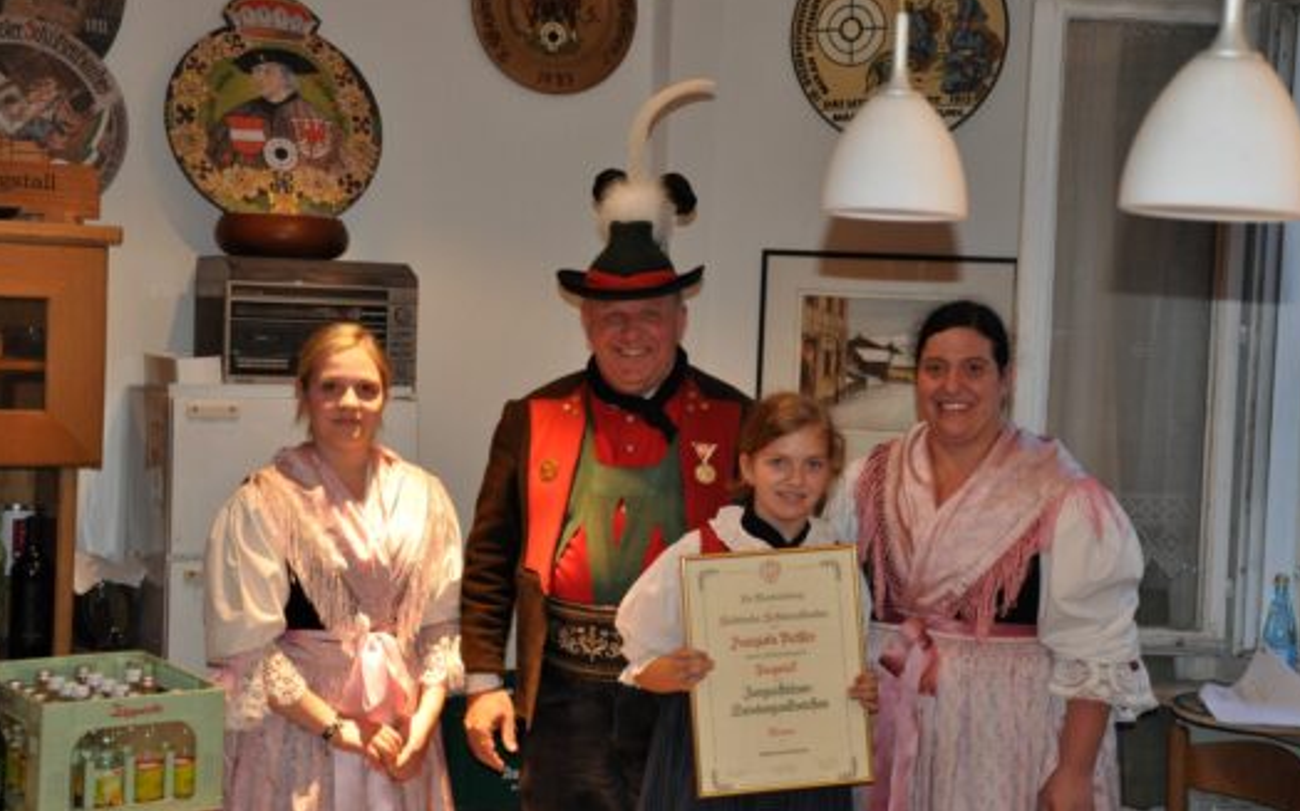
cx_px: 690
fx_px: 1983
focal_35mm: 56
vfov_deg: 23.1
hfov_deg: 36.3
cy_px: 398
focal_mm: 32
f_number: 4.2
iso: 800
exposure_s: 1/60
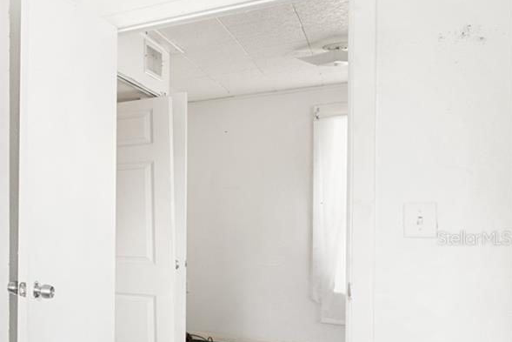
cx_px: -181
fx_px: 541
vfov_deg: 34.6
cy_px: 238
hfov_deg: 33.5
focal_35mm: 38
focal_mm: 14
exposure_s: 1.3
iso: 250
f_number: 9
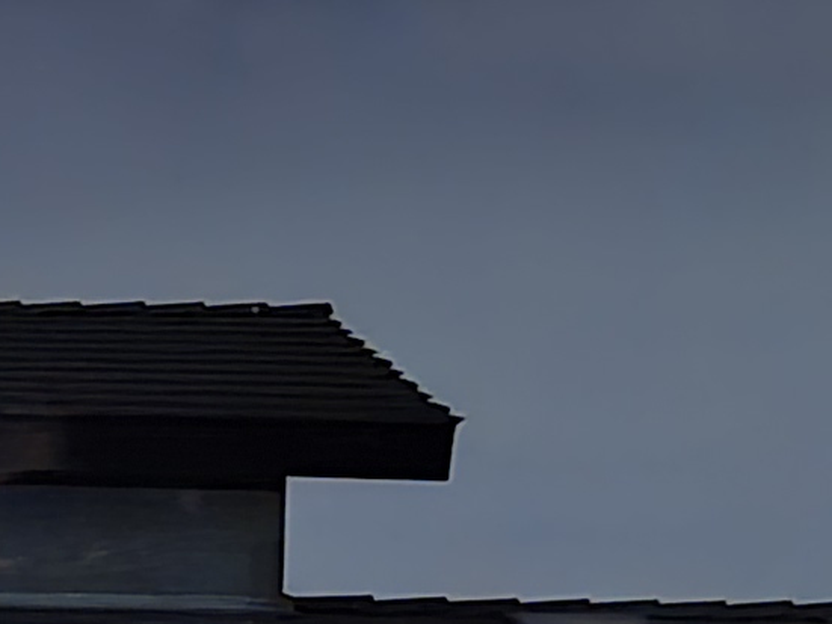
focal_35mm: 167
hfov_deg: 11.5
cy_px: 1638
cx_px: -231
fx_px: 4013
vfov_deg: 8.0
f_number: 1.8
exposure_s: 1/20
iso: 2000
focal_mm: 5.4
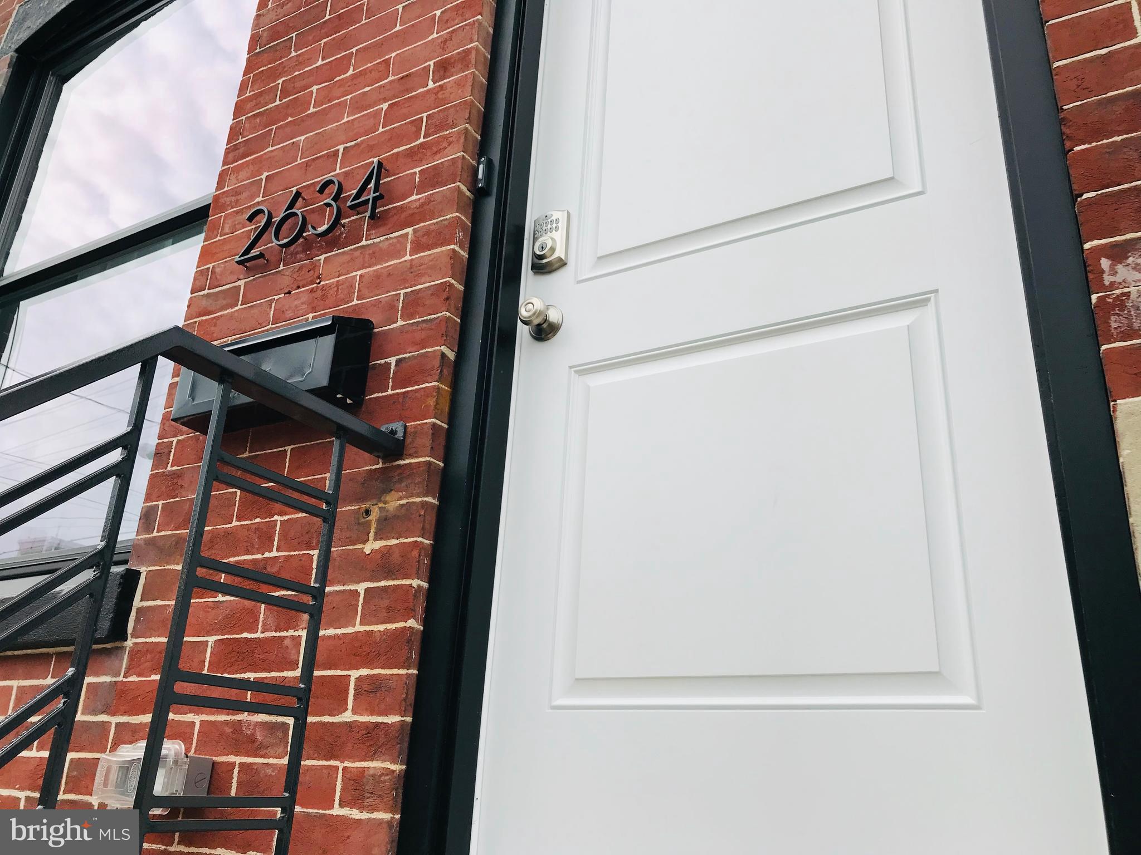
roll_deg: -2.7
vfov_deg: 49.7
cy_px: 428
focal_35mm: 28
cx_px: 570
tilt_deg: +22.5
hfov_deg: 63.4
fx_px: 923
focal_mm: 3.99
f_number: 1.8
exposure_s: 1/948
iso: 20
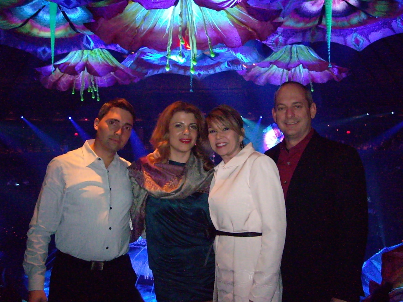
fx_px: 442
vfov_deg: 37.7
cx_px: 202
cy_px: 151
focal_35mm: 38
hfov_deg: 49.0
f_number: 2.7
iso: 800
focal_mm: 6.2
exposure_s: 1/40
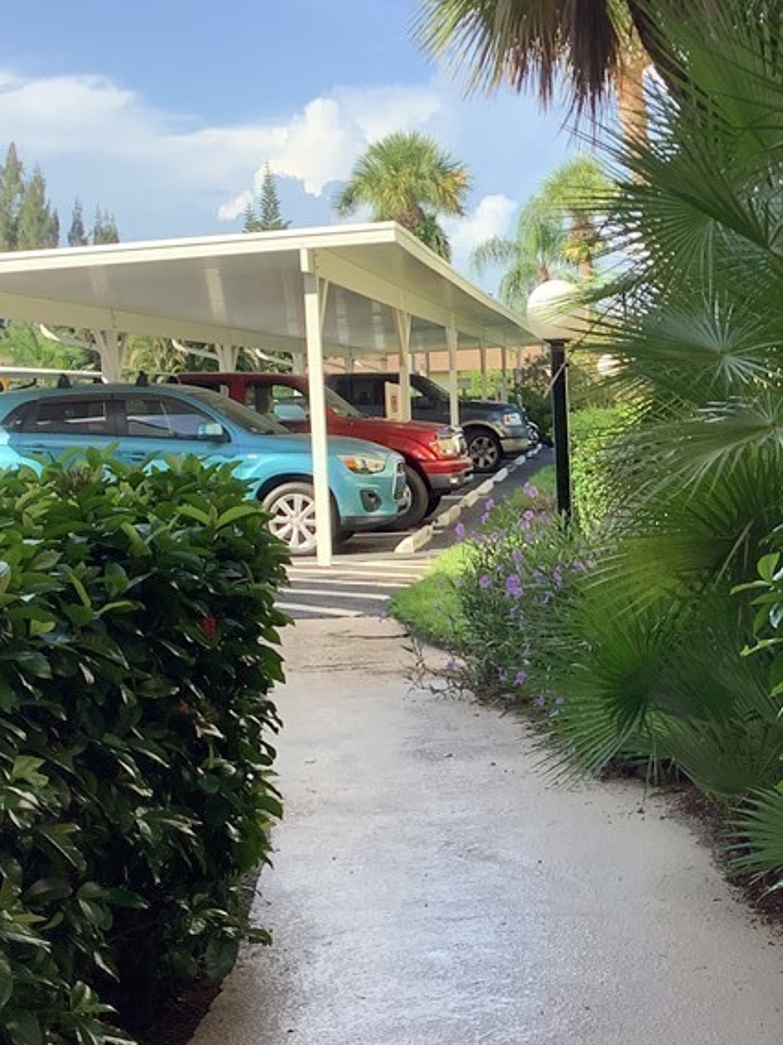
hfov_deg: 26.0
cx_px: 518
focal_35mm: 56
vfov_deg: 34.2
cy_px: 658
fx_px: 1690
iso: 25
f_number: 2.4
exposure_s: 1/236
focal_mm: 3.3
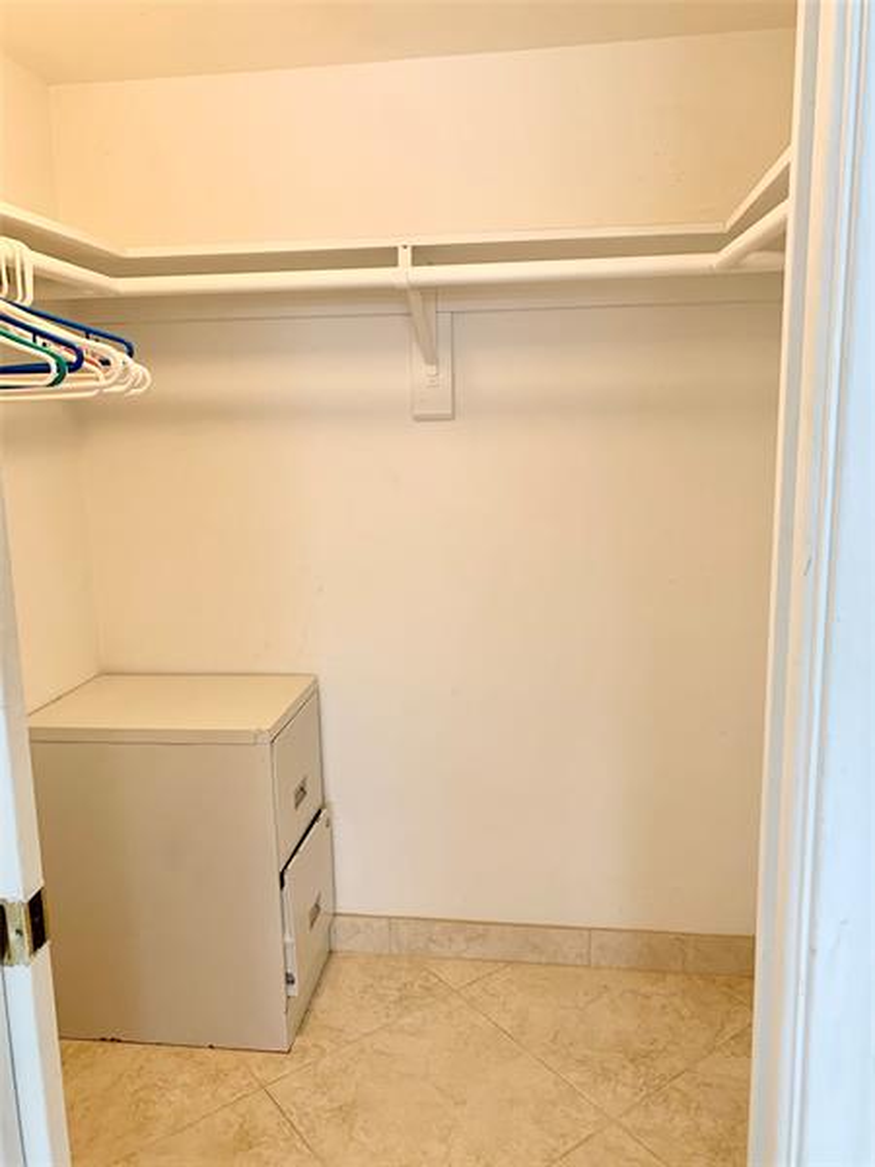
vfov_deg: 67.3
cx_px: 438
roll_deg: +1.8
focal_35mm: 26
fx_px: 876
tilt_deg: -8.6
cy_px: 584
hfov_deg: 53.1
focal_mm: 4.25
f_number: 1.8
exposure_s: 1/117
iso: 100
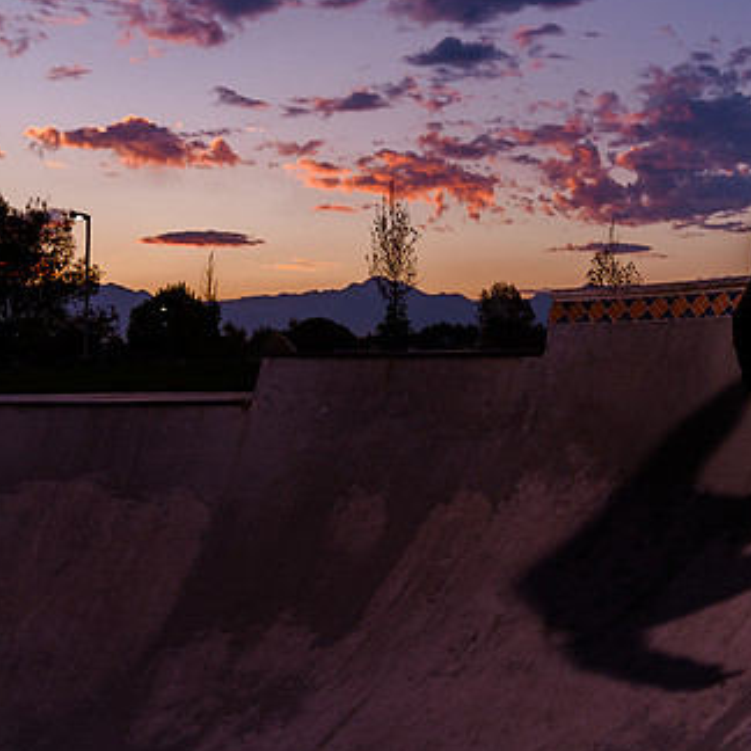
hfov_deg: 33.3
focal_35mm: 50
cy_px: 264
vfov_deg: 33.8
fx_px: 1227
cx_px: 575
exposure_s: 1/250
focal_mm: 27
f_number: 4
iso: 500
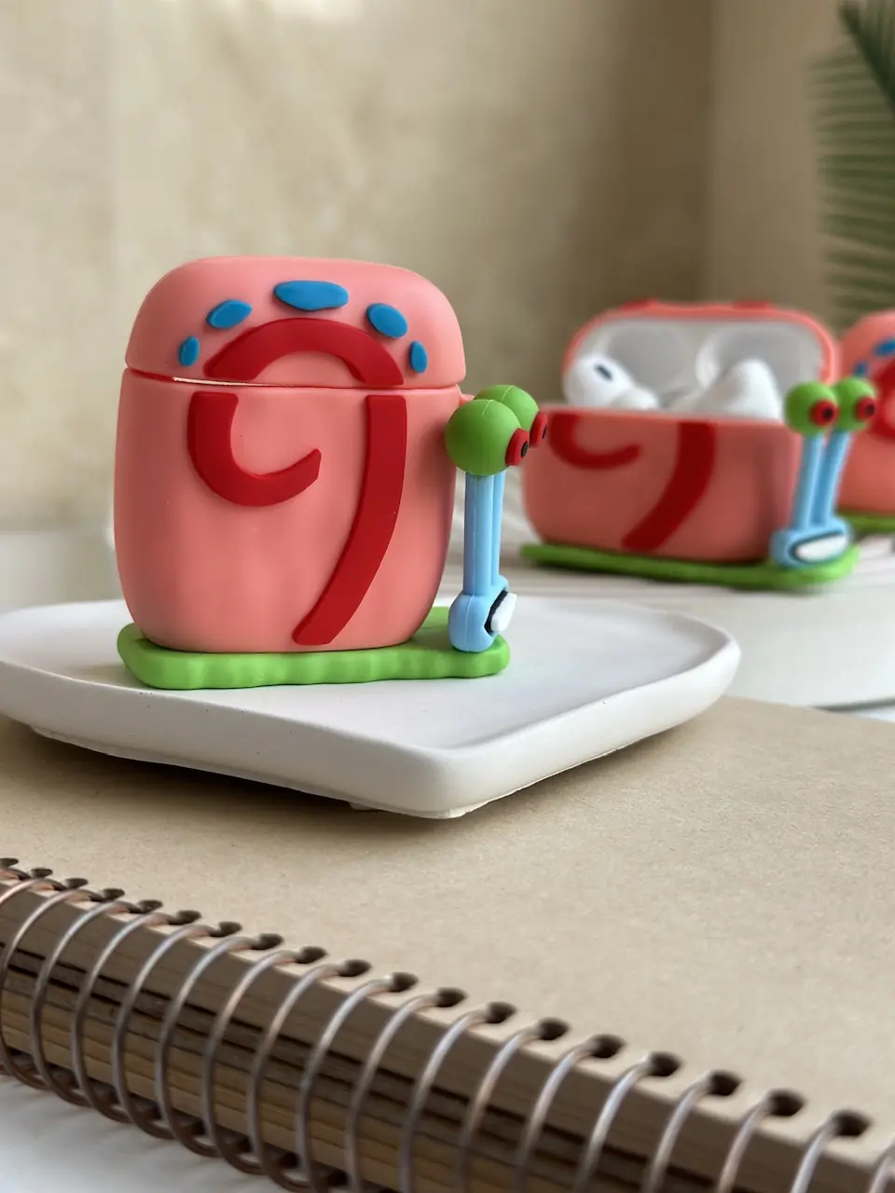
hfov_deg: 30.3
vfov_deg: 39.7
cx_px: 448
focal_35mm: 48
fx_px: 1655
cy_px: 596
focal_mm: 6.86
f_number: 1.78
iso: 80
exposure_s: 1/538
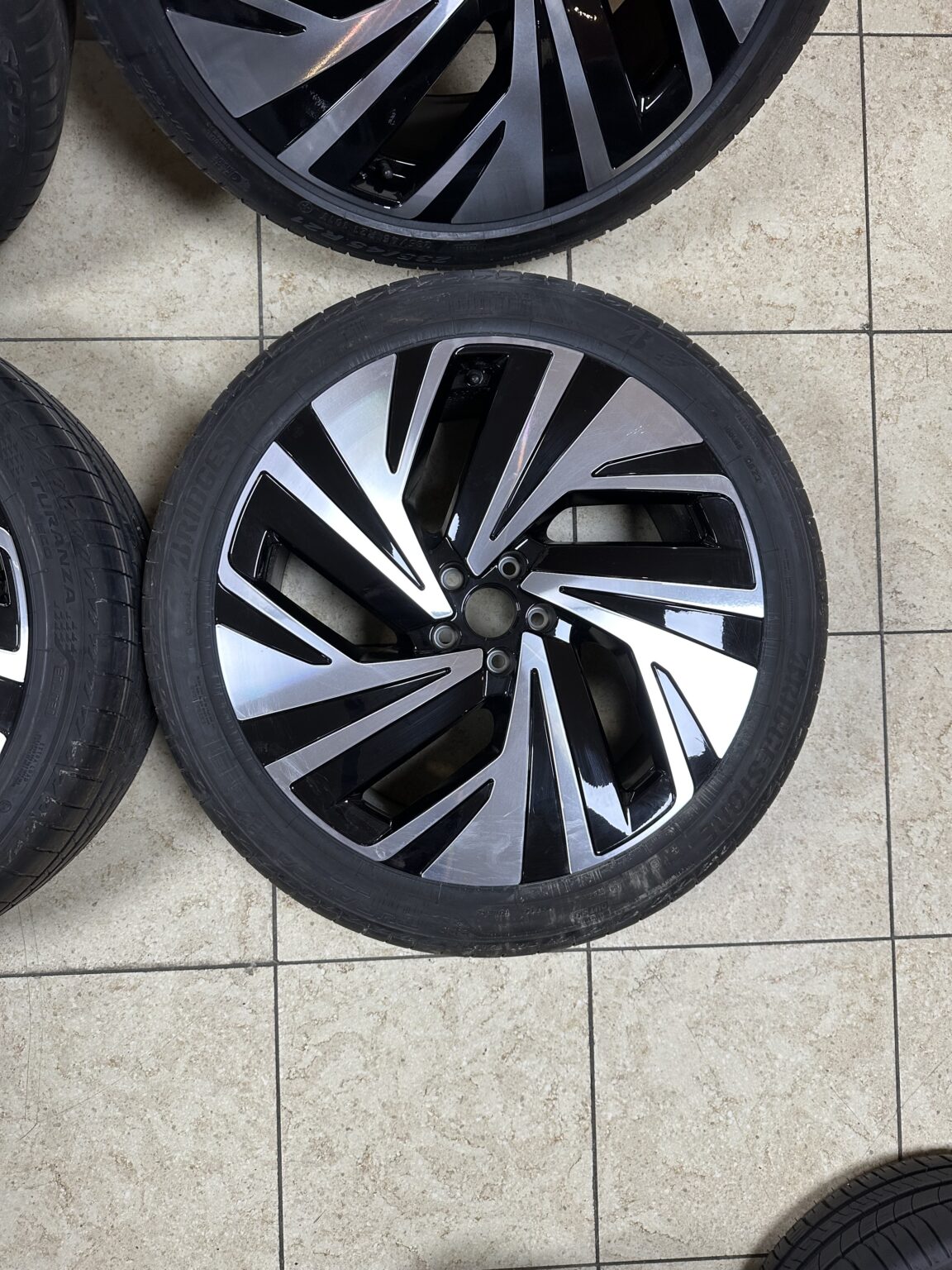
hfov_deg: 56.8
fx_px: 880
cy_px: 635
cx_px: 476
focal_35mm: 24
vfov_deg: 71.6
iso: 160
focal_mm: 6.86
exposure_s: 1/100
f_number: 1.78
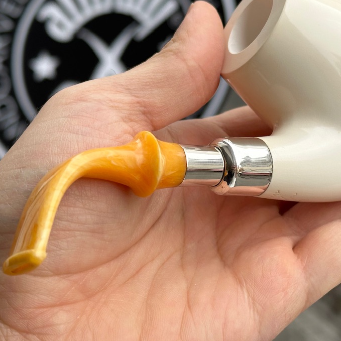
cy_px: 131
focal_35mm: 80
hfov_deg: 21.6
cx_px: 221
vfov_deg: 21.6
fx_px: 892
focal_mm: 6.86
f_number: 1.78
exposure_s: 1/604
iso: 64
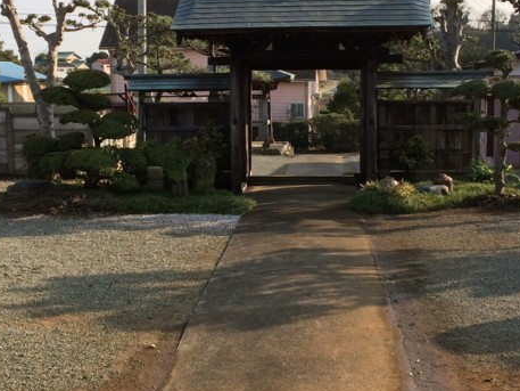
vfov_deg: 22.6
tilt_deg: -9.3
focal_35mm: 65
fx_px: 977
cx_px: 245
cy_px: 178
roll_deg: +0.7
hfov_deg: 29.8
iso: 32
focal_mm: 4.15
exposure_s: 1/1001
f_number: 2.2
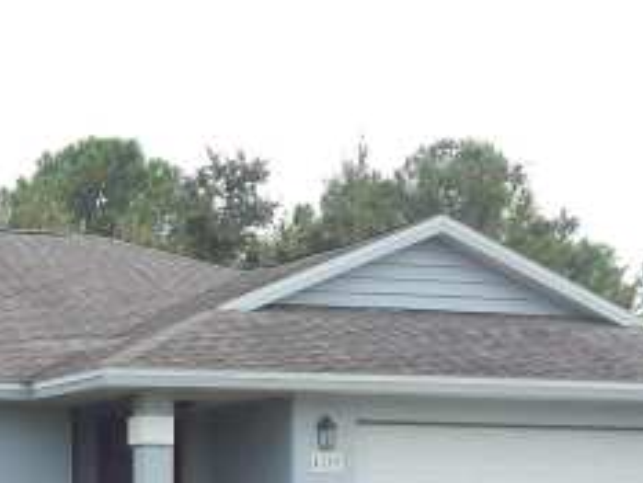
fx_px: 2230
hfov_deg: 16.1
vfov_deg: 12.2
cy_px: 477
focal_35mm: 120
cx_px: 19
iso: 125
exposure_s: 1/400
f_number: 3.3
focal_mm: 6.1
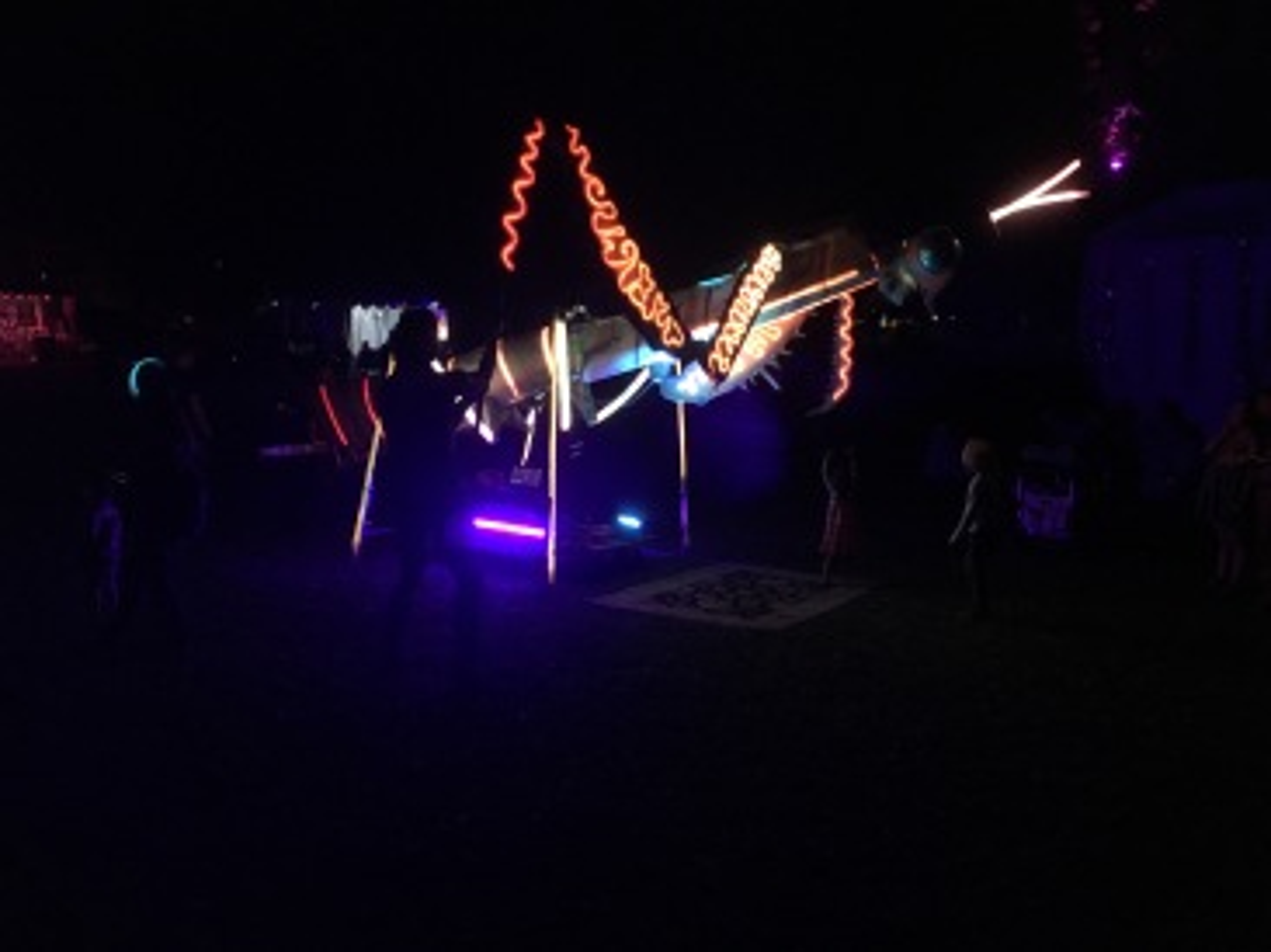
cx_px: 636
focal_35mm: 29
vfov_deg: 48.2
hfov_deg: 61.7
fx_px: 1064
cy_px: 476
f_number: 2.2
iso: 200
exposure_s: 1/24
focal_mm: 4.15
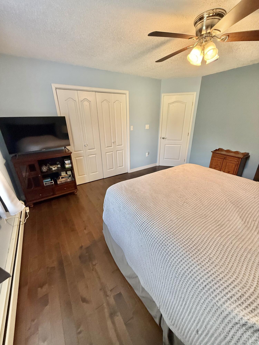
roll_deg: +0.7
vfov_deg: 102.1
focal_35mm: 14
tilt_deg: -22.6
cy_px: 172
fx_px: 140
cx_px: 130
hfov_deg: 85.7
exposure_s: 1/60
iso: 200
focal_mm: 2.22
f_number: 2.2
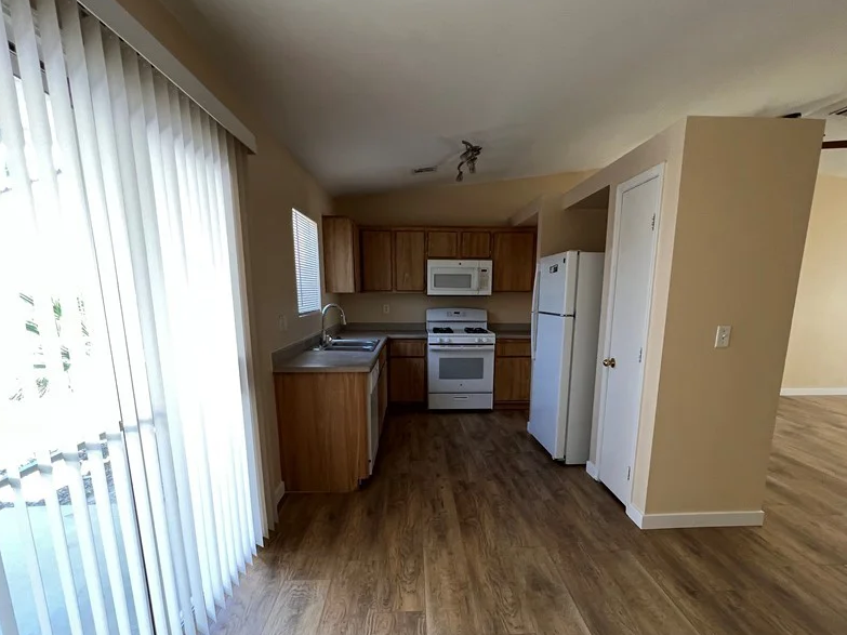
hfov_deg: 91.0
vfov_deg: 73.7
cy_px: 389
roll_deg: +0.1
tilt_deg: -12.4
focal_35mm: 17
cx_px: 440
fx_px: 416
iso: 160
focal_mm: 1.57
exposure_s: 1/99
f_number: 1.8
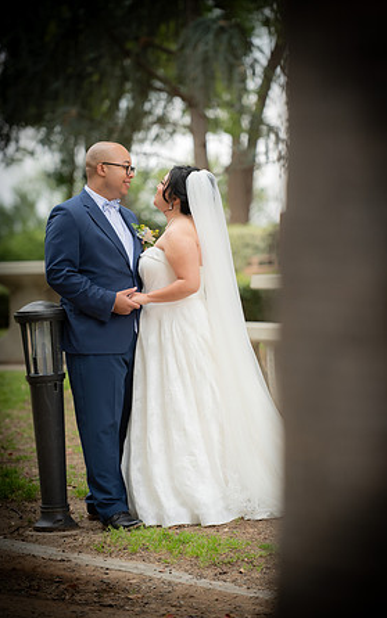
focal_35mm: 149
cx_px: 205
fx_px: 2513
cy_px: 310
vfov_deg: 14.0
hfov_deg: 8.8
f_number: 2.8
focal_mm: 145
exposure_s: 1/320
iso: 640
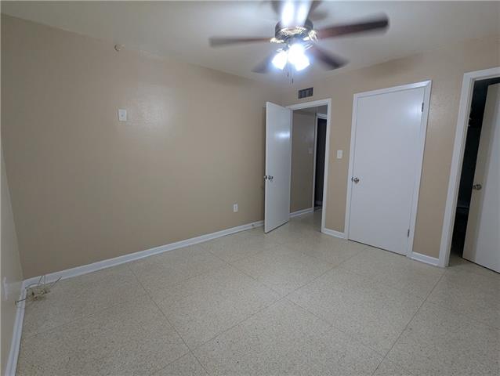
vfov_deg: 78.2
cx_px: 250
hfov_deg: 94.4
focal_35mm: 16
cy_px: 188
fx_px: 231
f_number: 2.2
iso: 177
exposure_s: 1/60
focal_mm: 2.35
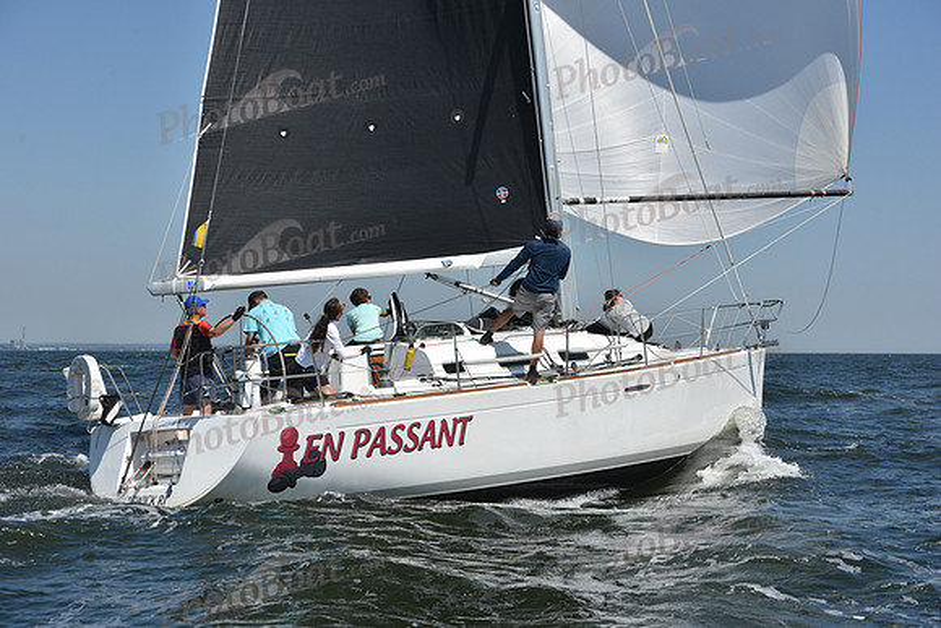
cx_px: 470
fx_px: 1830
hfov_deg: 28.8
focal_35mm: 70
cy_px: 314
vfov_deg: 19.5
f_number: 9
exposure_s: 1/1250
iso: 250
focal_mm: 70
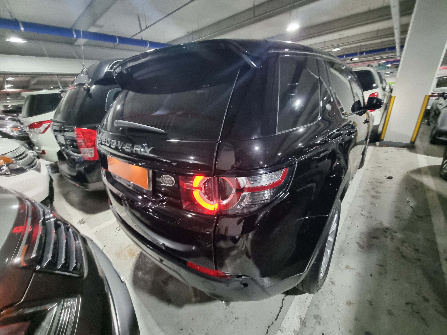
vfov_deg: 89.9
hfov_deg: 106.2
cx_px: 224
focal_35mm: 13
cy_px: 168
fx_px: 168
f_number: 2.2
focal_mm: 2.2
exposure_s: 1/25
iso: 800
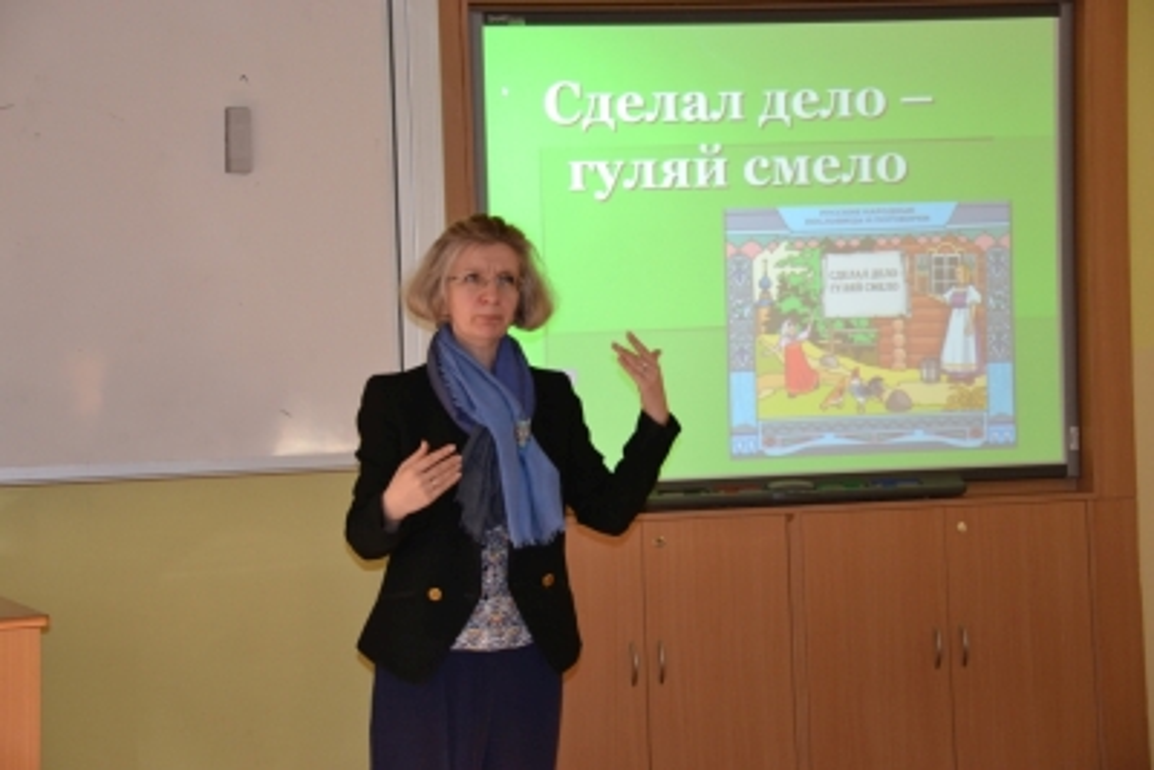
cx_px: 577
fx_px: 3174
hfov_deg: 20.6
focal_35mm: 99
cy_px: 385
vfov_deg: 13.8
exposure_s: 1/60
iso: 900
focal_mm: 66
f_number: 5.3
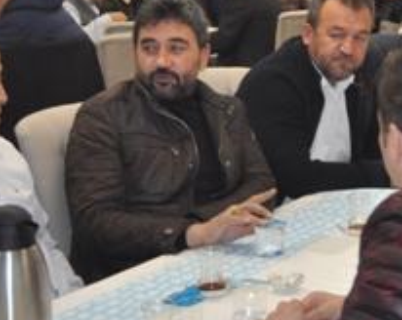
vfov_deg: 13.7
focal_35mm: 109
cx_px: 437
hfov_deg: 17.0
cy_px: -46
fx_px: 1300
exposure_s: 1/125
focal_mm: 25
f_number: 3.8
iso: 720
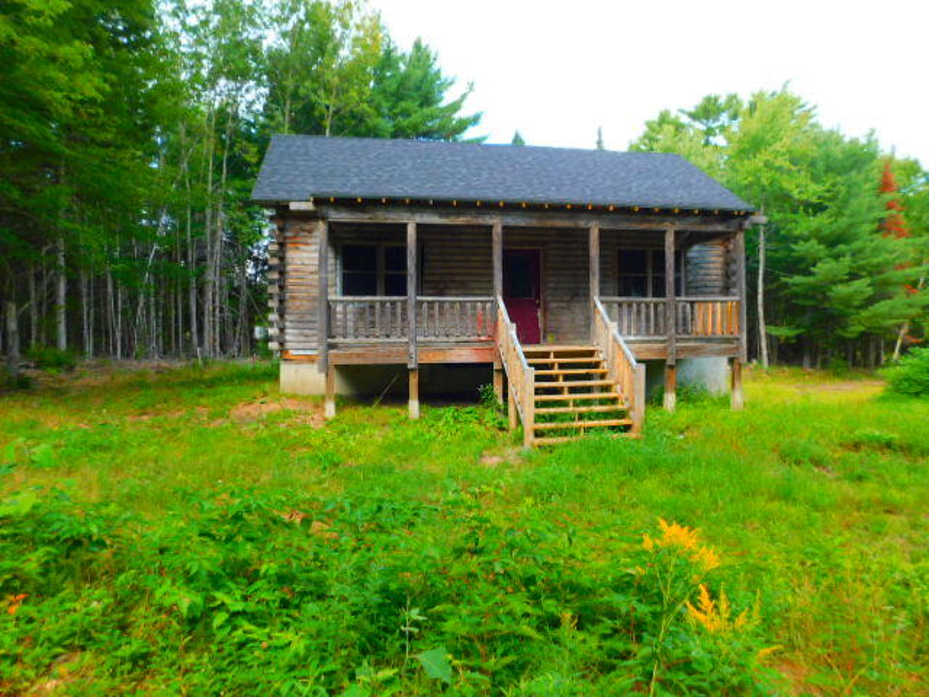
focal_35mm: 23
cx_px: 464
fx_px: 617
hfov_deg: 73.9
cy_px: 348
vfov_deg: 58.9
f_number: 3
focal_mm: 4
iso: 125
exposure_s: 1/250
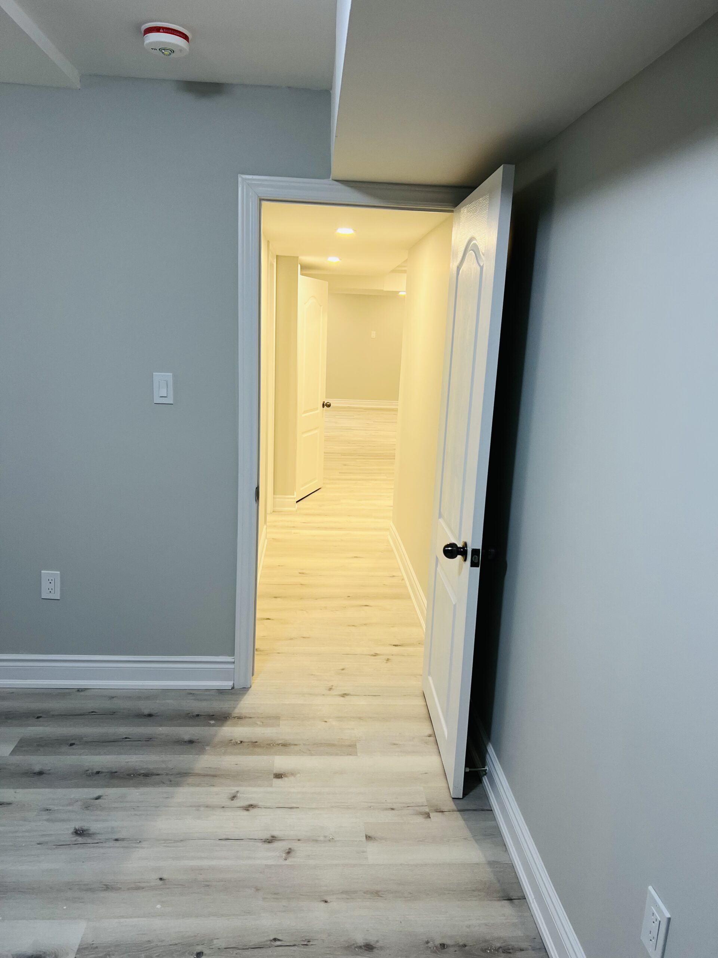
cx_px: 359
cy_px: 479
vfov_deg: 67.3
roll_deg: -3.2
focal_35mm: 26
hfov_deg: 53.1
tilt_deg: -10.0
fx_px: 719
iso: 80
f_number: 1.5
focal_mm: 5.7
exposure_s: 1/60
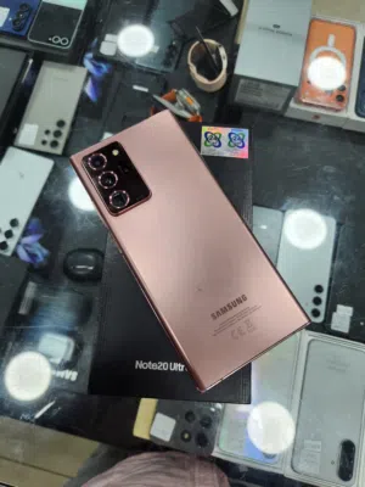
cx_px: 182
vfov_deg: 73.9
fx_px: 323
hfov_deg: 58.9
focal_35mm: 23
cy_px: 244
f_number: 1.8
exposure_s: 1/100
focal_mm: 5.4
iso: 20
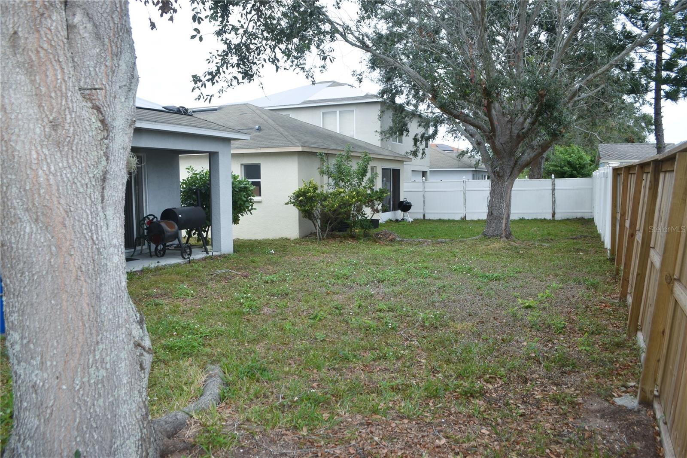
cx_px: 344
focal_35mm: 27
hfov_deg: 67.4
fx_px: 515
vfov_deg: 47.9
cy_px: 229
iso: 100
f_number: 6.3
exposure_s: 1/160
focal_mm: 18
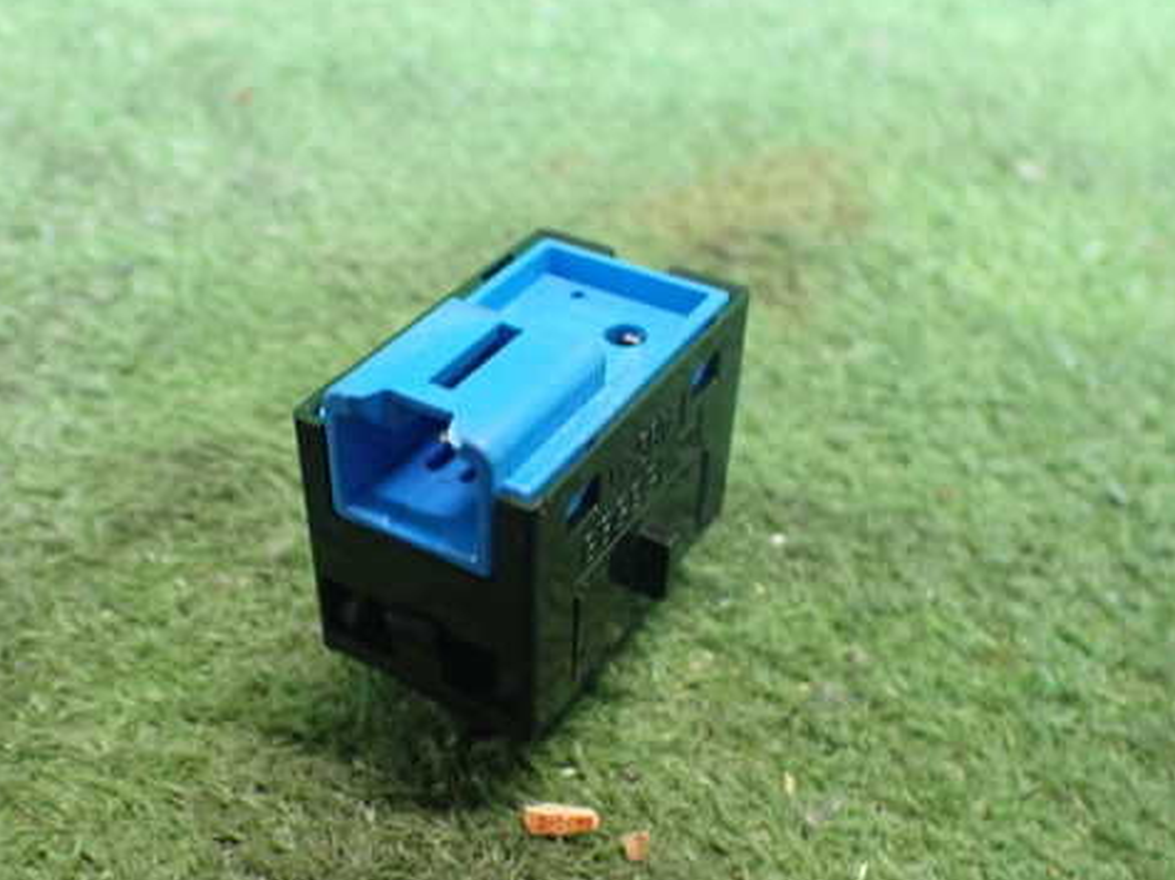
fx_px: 1289
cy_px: 486
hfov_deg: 48.9
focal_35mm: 38
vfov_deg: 37.6
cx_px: 521
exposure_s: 1/40
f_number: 2.3
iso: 800
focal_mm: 5.4
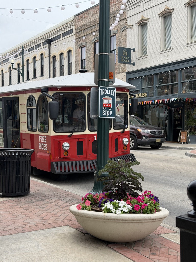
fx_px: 362
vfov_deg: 39.7
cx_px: 98
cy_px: 131
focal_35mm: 48
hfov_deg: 30.3
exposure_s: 1/2976
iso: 100
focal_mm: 6.76
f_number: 1.78
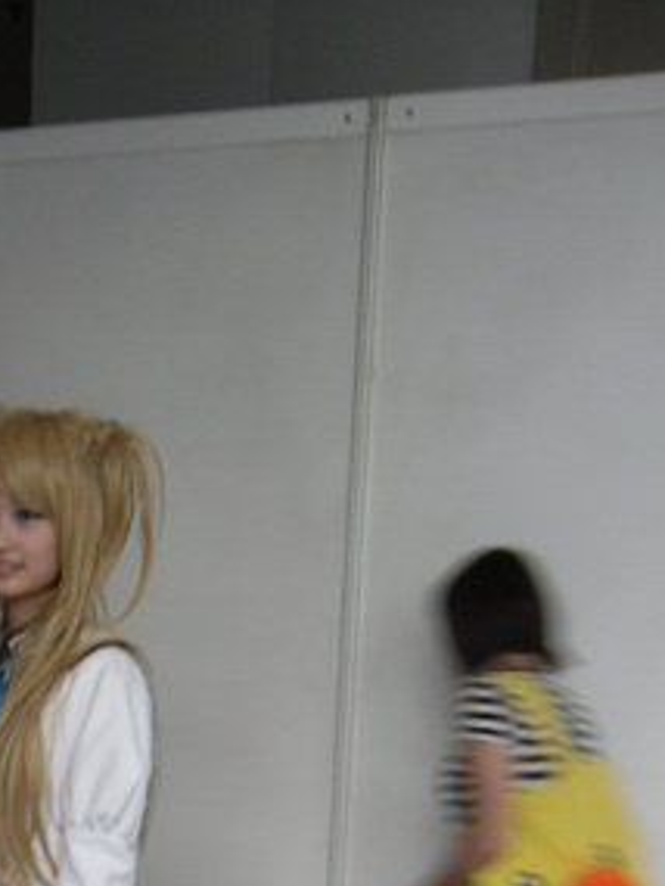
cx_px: 25
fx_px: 2585
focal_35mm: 101
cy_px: 961
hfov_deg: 14.5
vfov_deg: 18.7
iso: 100
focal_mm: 6.3
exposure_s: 1/24
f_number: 3.5
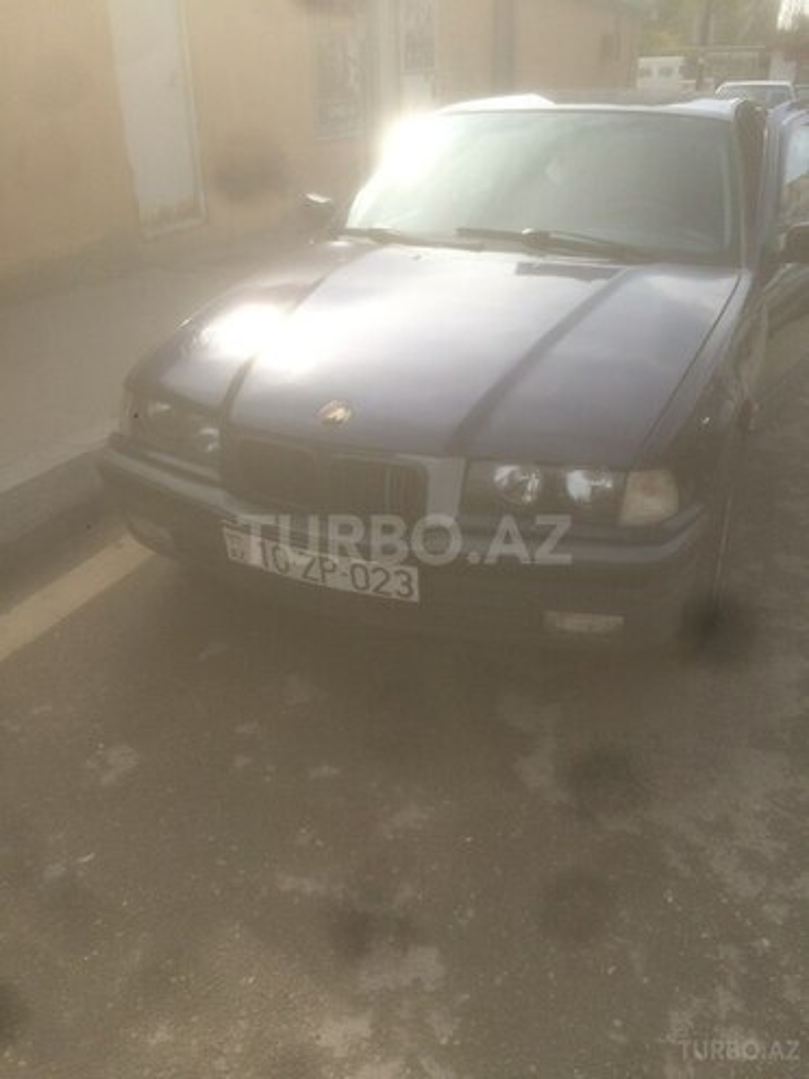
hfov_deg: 48.2
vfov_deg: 61.7
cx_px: 404
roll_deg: +0.4
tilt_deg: -28.0
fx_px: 904
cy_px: 540
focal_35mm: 29
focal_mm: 4.15
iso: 32
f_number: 2.2
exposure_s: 1/1244
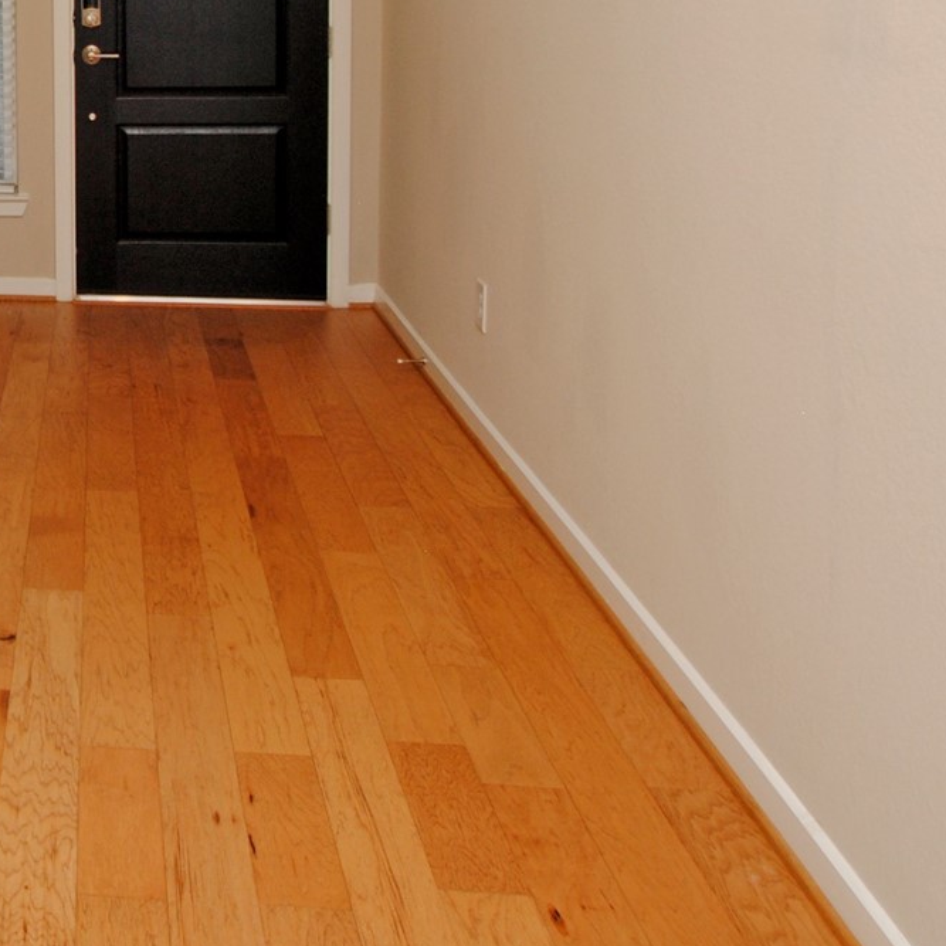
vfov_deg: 33.5
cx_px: -162
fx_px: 1475
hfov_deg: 30.6
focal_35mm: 48
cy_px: 75
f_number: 4
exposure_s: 1/60
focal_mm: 11.5
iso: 200
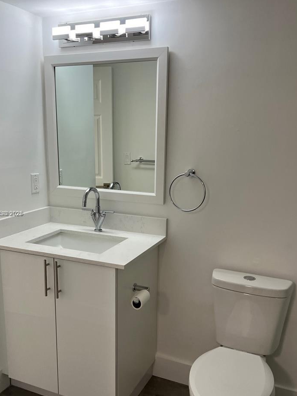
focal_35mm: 34
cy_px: 214
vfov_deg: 53.9
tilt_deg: -13.5
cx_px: 137
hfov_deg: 41.7
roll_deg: -0.5
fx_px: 389
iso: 125
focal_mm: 5.7
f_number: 1.5
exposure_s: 1/120
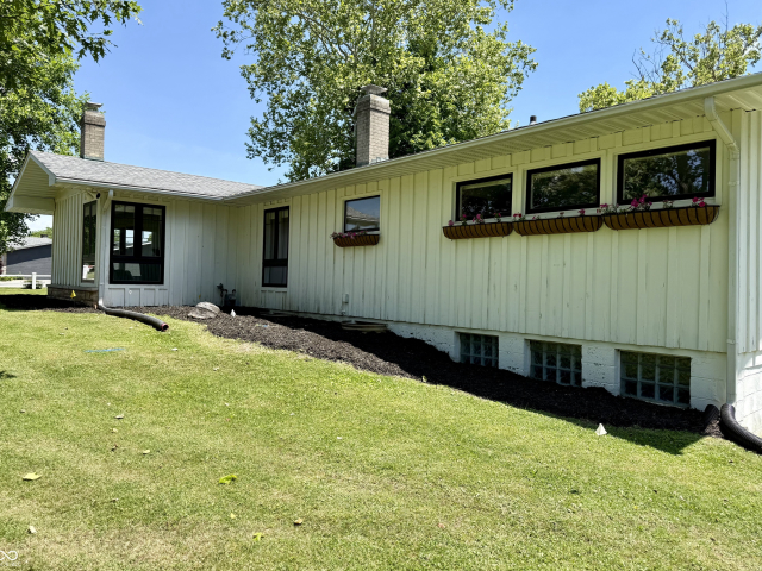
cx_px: 380
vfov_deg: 54.9
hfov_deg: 69.4
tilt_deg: +0.8
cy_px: 276
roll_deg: -1.2
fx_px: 550
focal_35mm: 25
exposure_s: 1/2370
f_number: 1.78
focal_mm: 6.76
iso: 80
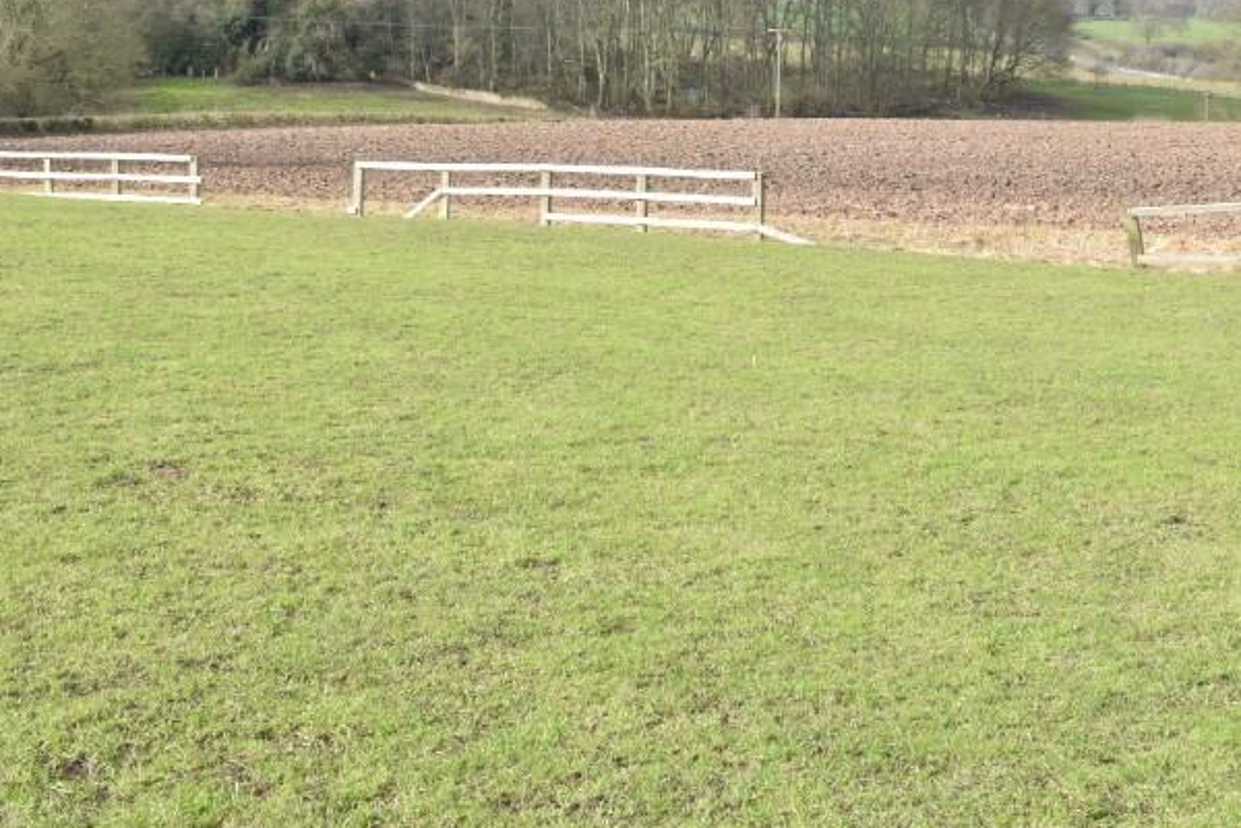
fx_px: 2029
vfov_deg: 22.7
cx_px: 829
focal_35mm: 59
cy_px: 148
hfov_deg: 33.7
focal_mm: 23
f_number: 20
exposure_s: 1/200
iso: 800
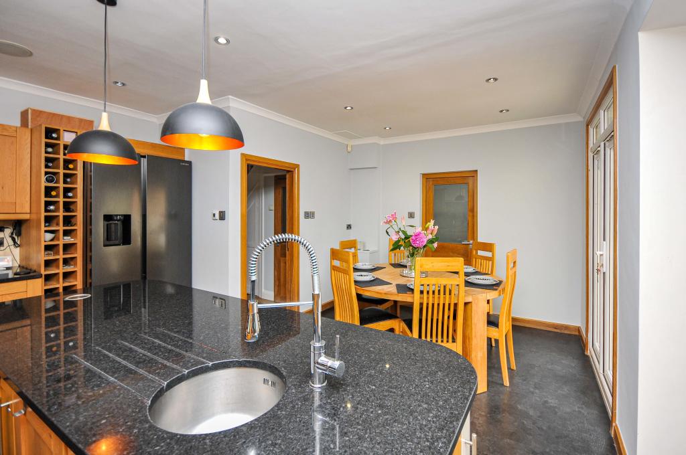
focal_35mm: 16
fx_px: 314
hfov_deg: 95.1
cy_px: 228
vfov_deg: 71.9
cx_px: 343
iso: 400
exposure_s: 1/60
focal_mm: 11
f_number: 5.6
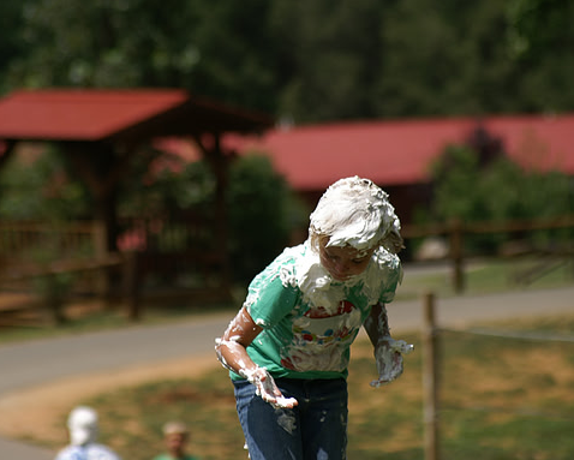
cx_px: 237
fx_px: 4641
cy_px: 231
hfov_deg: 7.1
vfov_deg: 5.7
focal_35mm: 273
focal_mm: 160
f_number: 6.3
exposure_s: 1/800
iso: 100
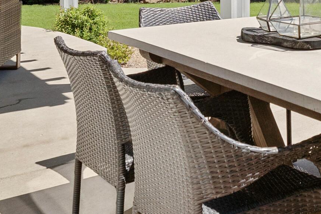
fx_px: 588
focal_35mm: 66
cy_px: -59
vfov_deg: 19.2
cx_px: 324
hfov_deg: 28.6
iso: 250
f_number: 7.1
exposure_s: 1/1250
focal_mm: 19
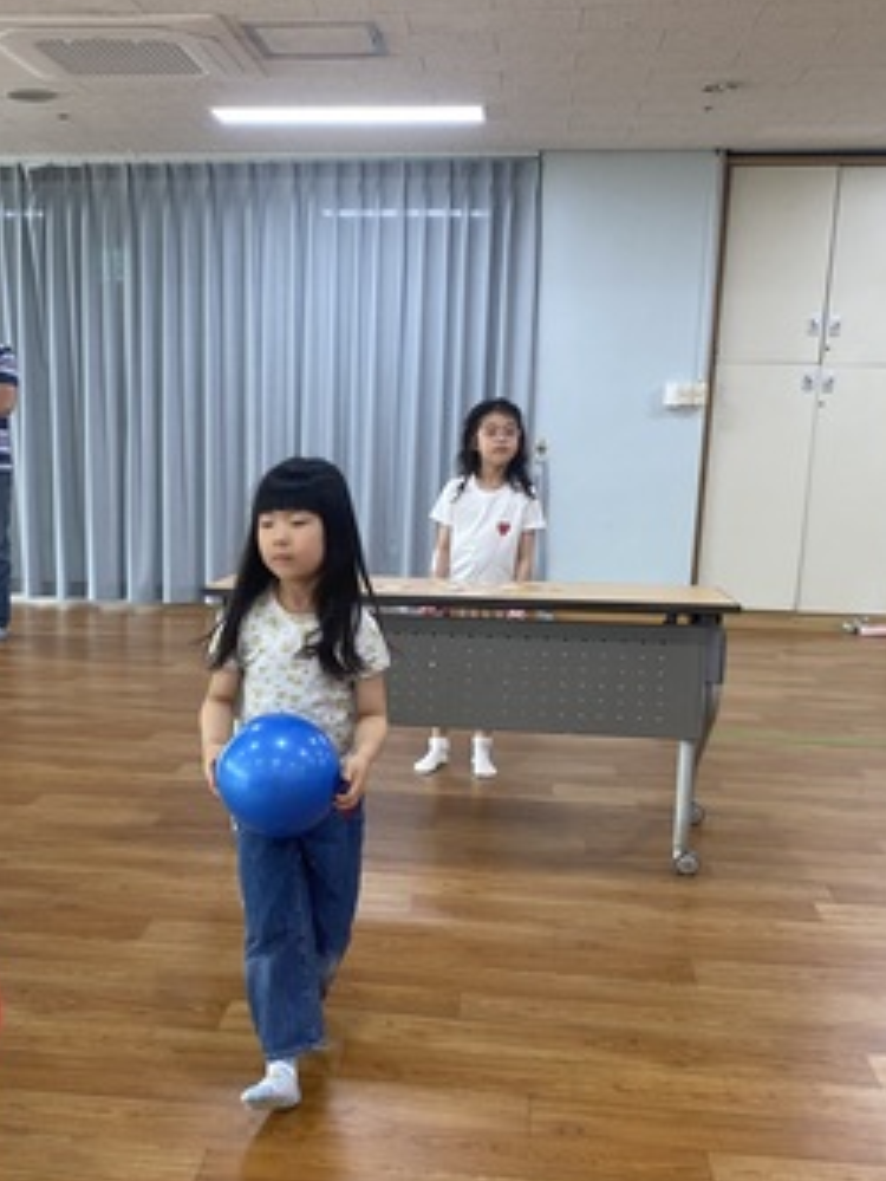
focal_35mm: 39
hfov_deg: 36.7
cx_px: 342
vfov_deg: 47.5
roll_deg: -0.7
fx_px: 1330
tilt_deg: -18.7
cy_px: 716
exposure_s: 1/60
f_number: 1.8
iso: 100
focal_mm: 4.25
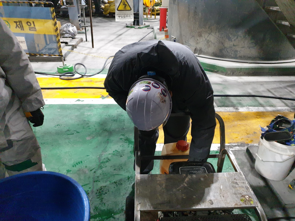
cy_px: 110
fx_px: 222
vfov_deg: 53.1
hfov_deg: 67.3
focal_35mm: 26
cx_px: 148
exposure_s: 1/60
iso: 640
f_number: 1.5
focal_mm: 4.3
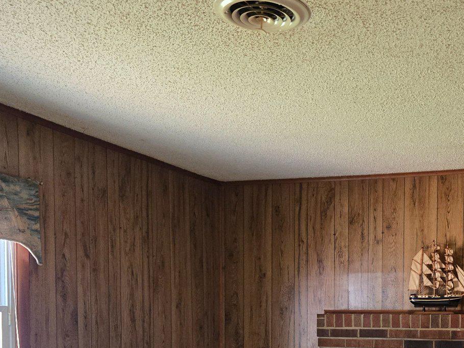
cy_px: 343
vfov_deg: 26.6
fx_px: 697
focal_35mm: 52
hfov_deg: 35.4
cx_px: 384
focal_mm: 5.4
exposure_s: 1/120
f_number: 1.8
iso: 1000
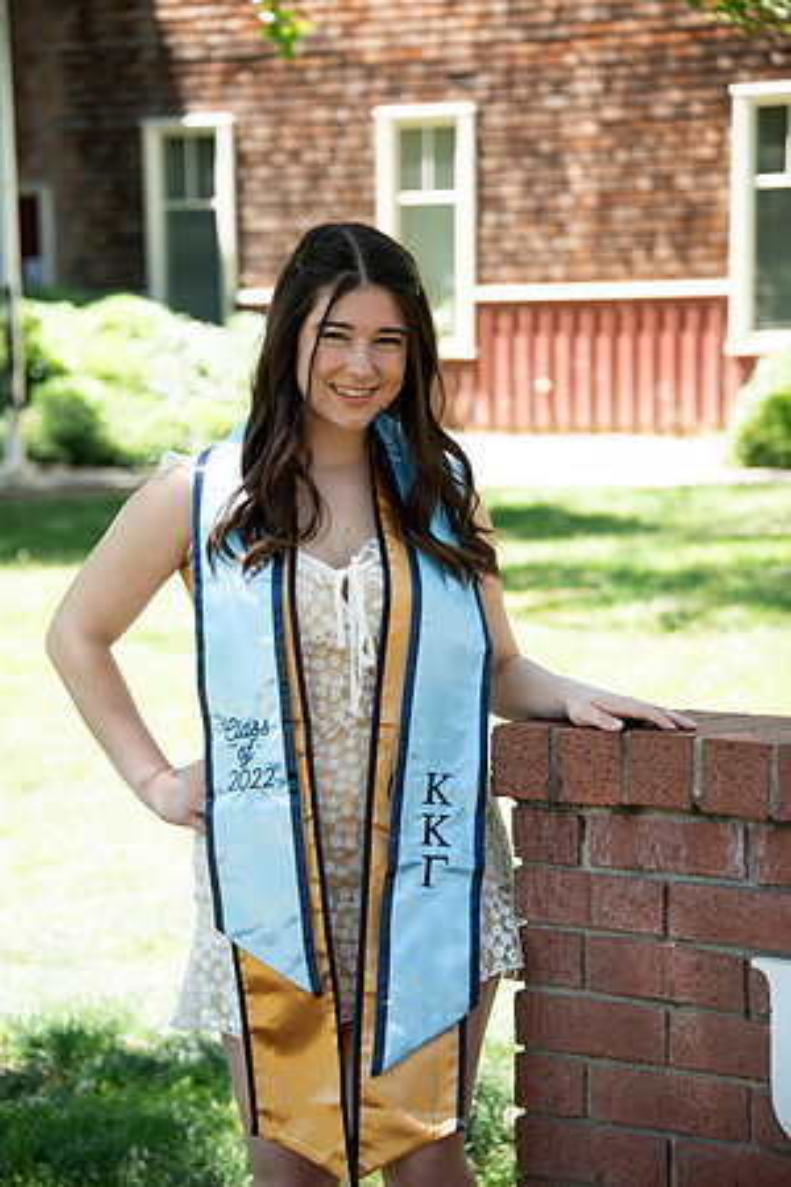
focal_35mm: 122
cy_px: 594
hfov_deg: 11.2
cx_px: 396
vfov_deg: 16.8
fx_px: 4021
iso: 640
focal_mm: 122
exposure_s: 1/320
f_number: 5.6
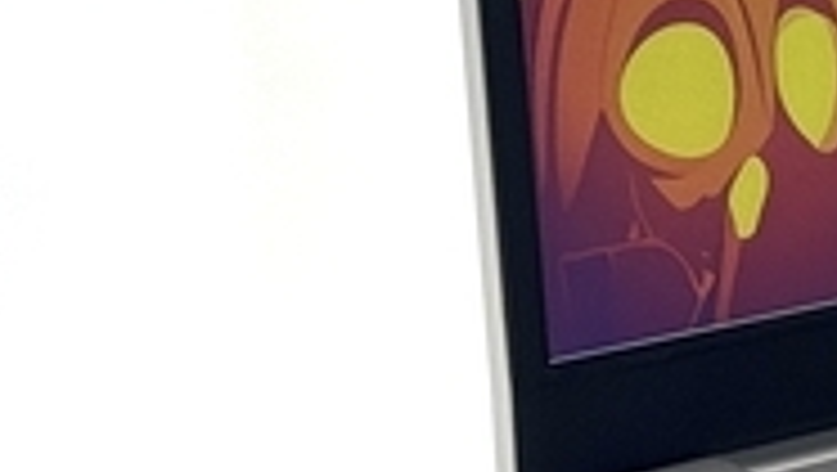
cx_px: 1742
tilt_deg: -12.2
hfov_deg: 9.0
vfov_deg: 5.4
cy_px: -76
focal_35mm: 225
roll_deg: +0.4
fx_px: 4998
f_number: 1.78
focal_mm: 6.76
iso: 64
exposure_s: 1/100
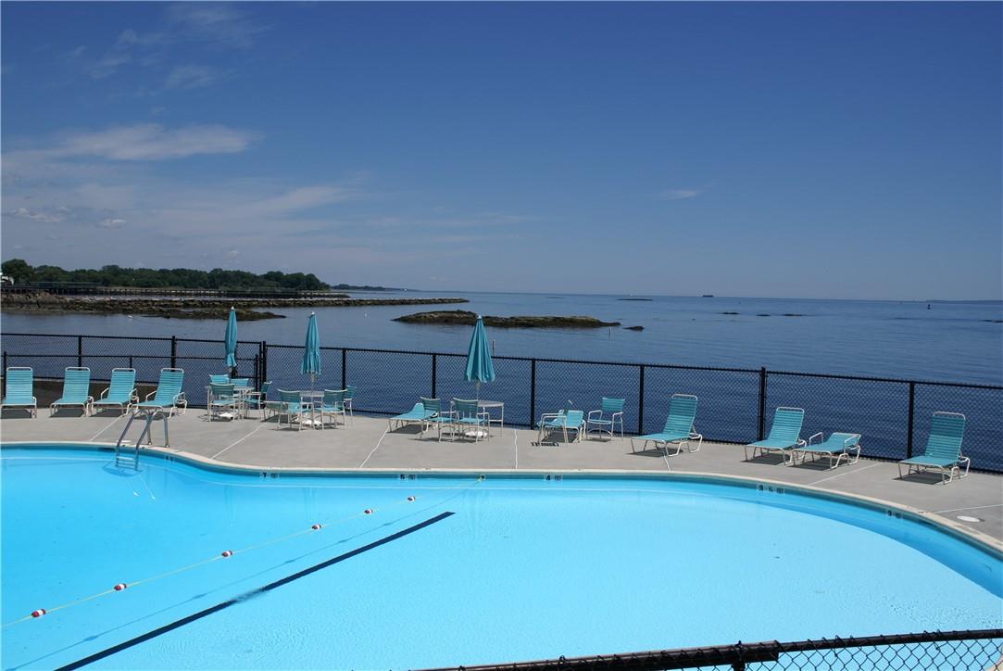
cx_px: 502
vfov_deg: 36.9
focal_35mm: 36
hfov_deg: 53.1
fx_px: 1004
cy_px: 336
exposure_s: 1/400
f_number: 10
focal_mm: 24
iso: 100
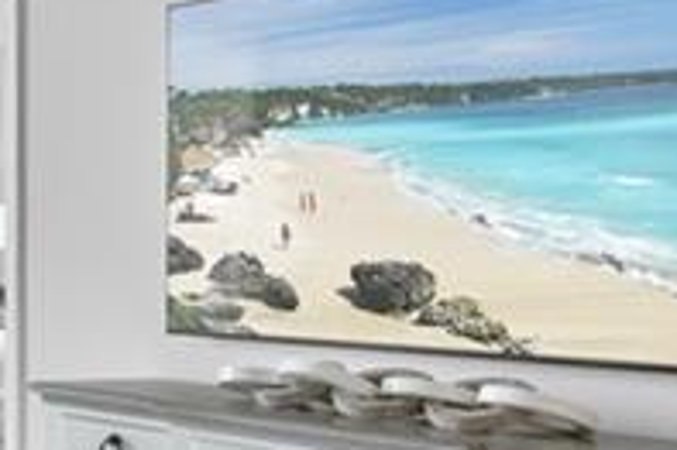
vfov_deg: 17.4
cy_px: 268
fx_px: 1466
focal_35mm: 78
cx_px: -557
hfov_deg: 19.3
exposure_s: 1/125
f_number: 4
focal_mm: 10
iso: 100
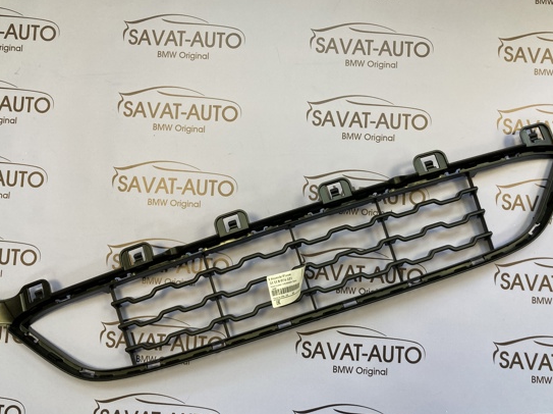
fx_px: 527
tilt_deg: -85.9
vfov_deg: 42.9
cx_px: 286
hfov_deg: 55.4
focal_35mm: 33
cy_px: 199
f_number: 1.8
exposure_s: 1/50
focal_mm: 3.99
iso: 64
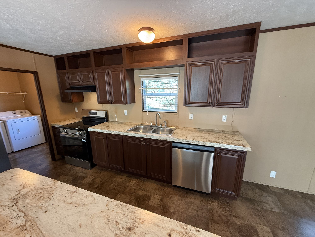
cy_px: 118
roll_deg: +1.8
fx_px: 127
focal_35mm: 14
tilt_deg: -14.4
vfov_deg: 85.7
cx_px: 158
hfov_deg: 102.1
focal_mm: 2.22
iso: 250
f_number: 2.2
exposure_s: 1/60
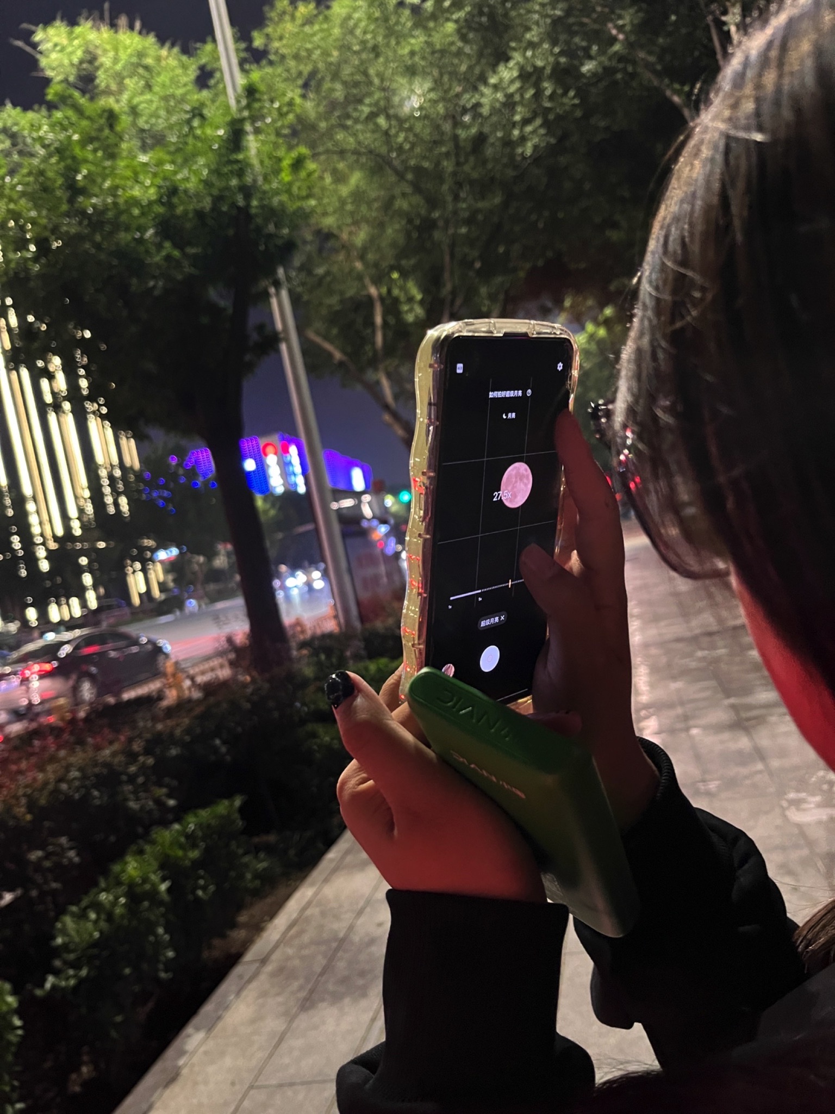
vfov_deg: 67.3
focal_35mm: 26
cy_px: 557
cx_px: 418
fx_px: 836
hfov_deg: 53.1
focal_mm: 5.1
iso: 640
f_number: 1.6
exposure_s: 1/29
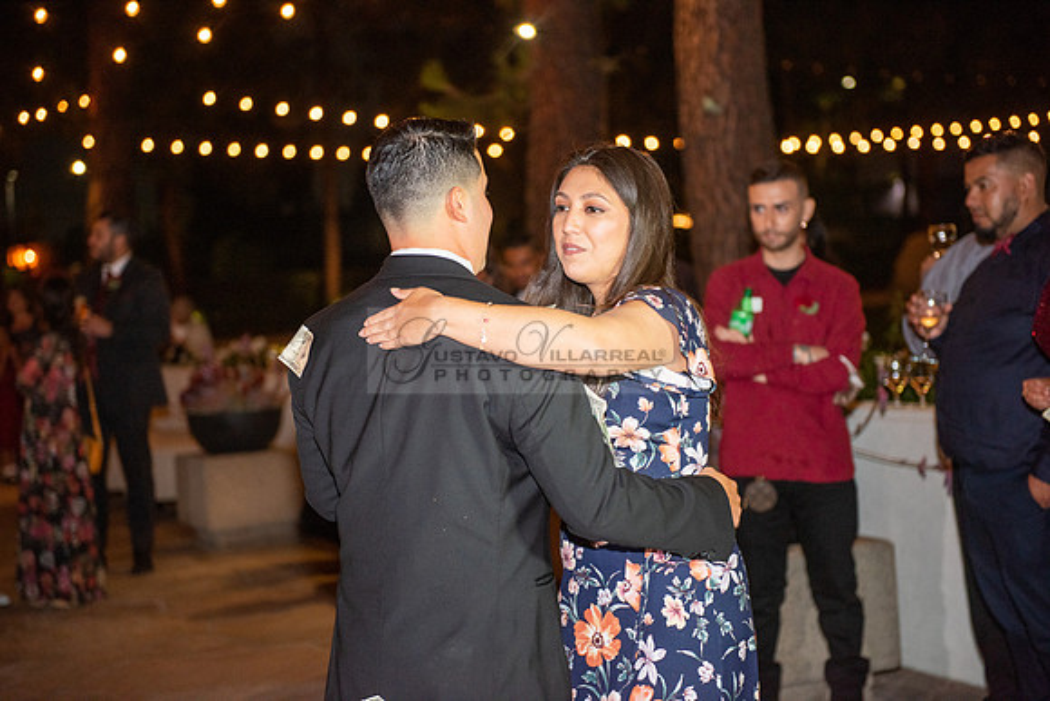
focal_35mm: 70
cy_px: 350
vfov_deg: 19.5
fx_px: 2042
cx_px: 525
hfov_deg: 28.8
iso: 1250
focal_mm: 70
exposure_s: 1/125
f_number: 2.8
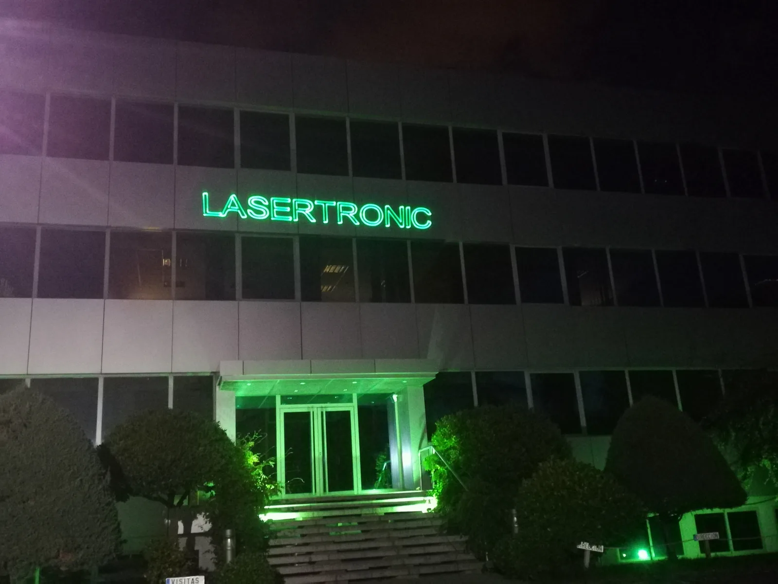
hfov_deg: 55.4
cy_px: 292
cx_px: 389
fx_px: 742
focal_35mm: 33
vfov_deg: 42.9
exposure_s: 1/14.3
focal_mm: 3.83
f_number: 2.2
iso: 2000
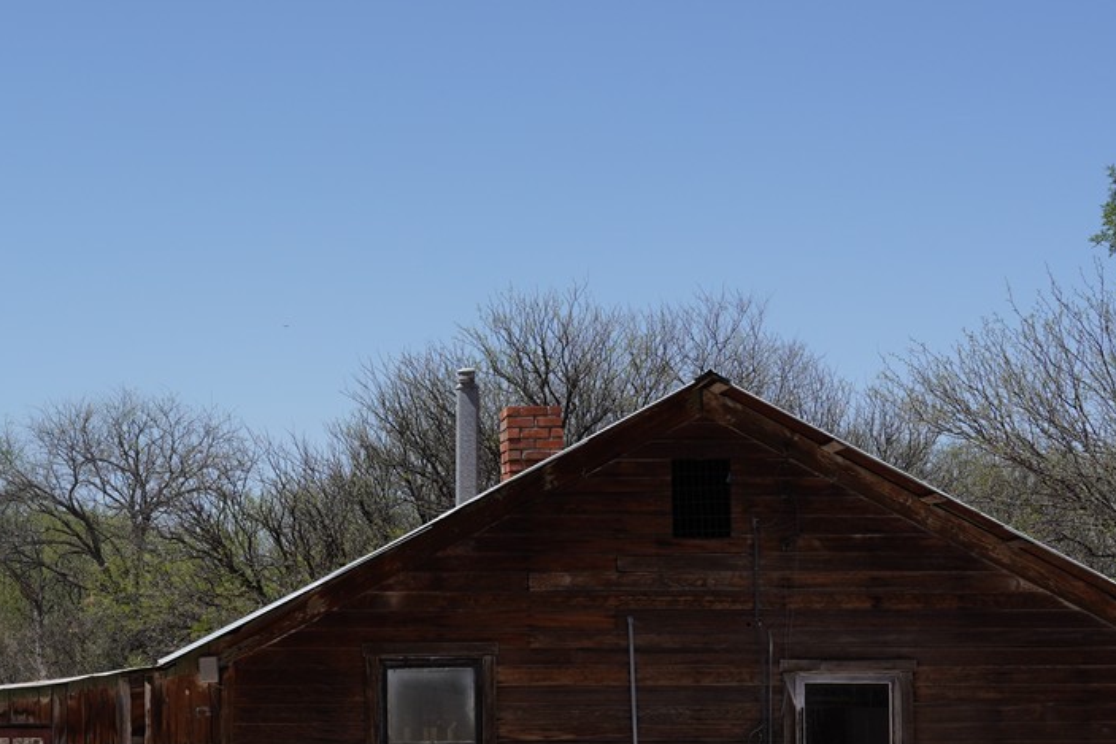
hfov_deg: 22.0
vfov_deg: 14.9
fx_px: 2821
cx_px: 157
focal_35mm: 91
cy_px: 623
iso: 100
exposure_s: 1/100
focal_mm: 32
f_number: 16
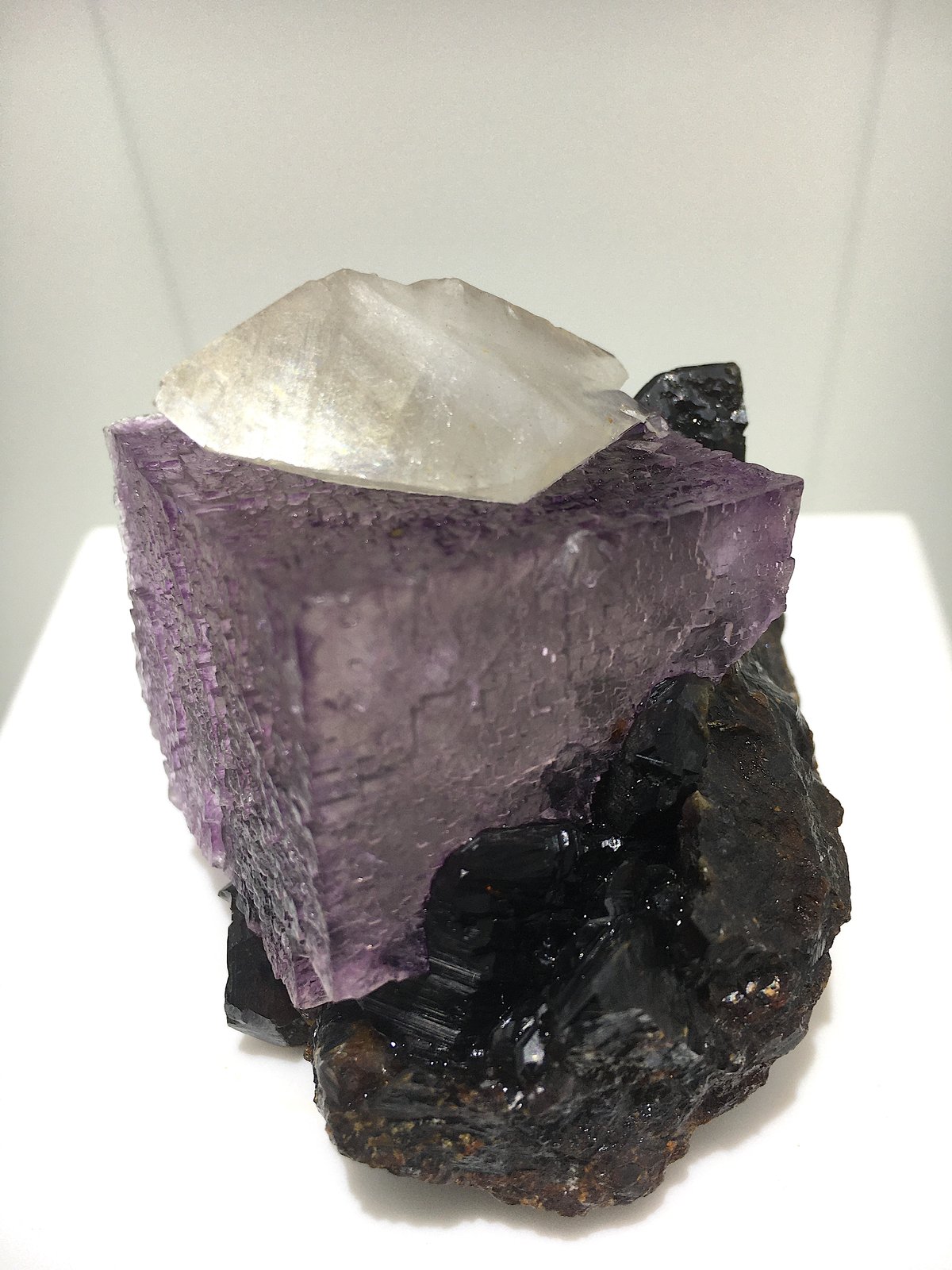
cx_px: 476
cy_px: 635
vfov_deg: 61.7
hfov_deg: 48.2
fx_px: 1063
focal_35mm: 29
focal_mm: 4.15
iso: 25
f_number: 2.2
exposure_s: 1/60
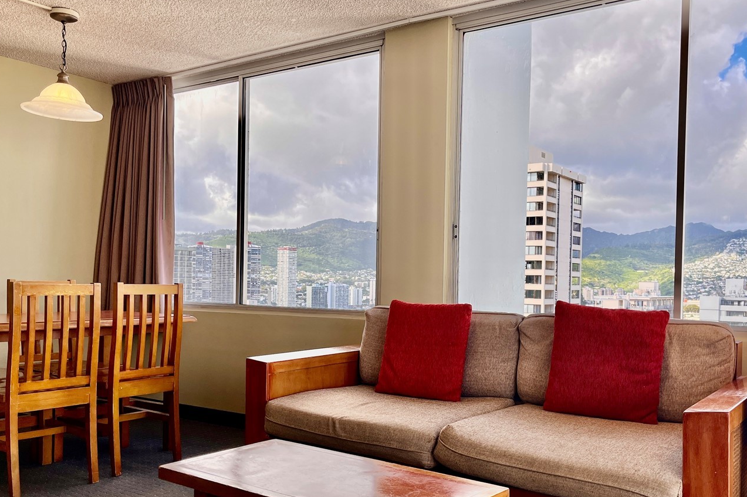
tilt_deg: -0.6
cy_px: 288
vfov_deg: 38.8
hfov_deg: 55.6
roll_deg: -1.5
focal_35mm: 34
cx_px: 424
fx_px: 705
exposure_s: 1/727
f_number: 1.6
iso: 50
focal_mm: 5.1
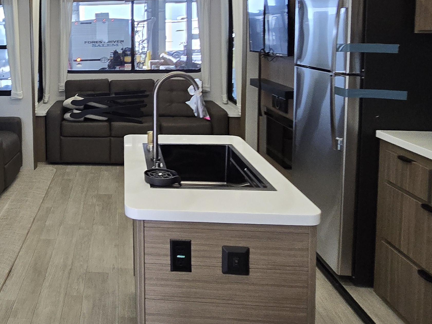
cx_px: 45
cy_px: 70
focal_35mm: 31
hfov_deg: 51.6
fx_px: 387
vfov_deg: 43.5
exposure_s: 1/71
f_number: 2.2
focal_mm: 2.2
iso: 200
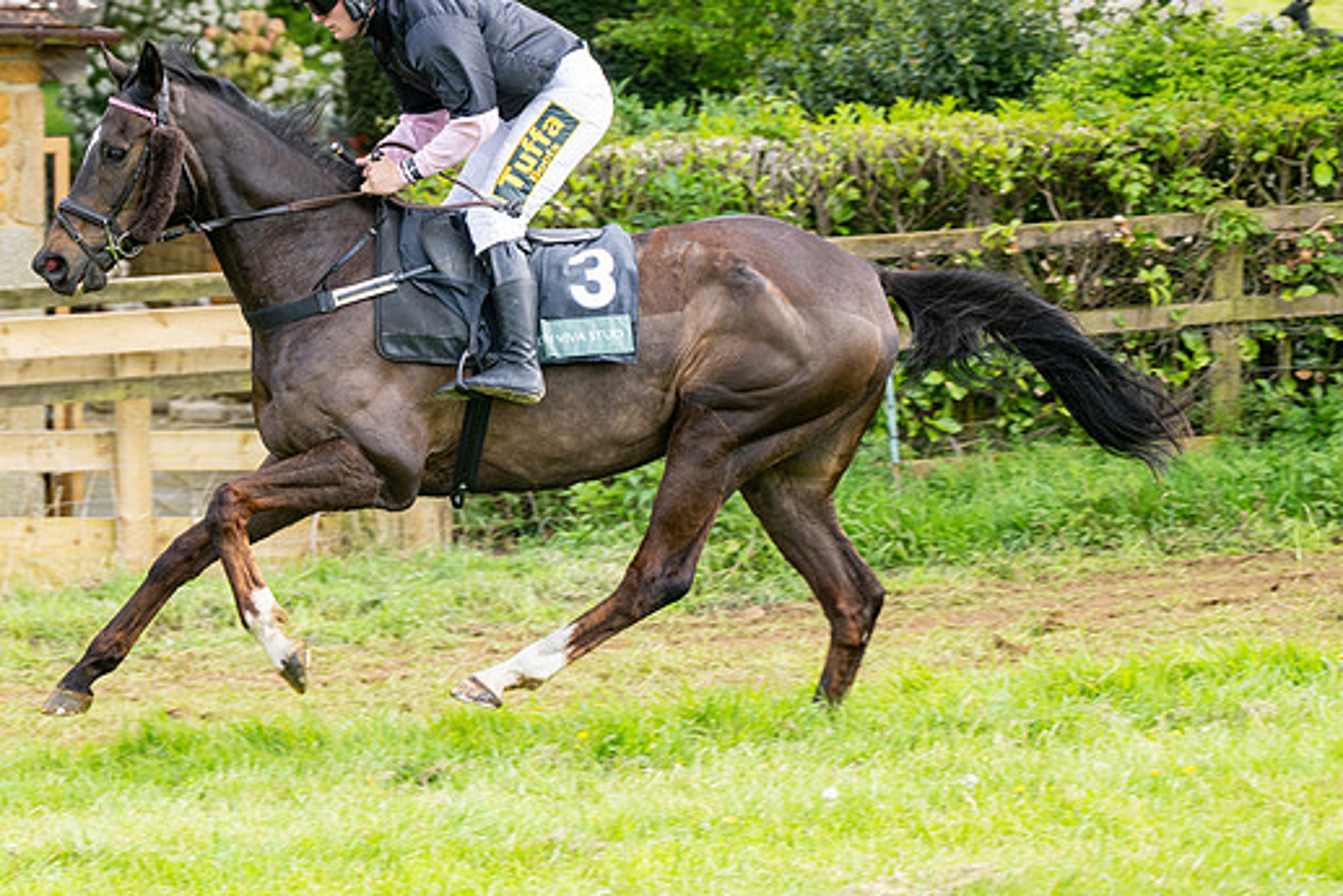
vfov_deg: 9.6
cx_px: 593
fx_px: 5336
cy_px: 339
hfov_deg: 14.3
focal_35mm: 143
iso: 400
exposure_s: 1/800
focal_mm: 98
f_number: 4
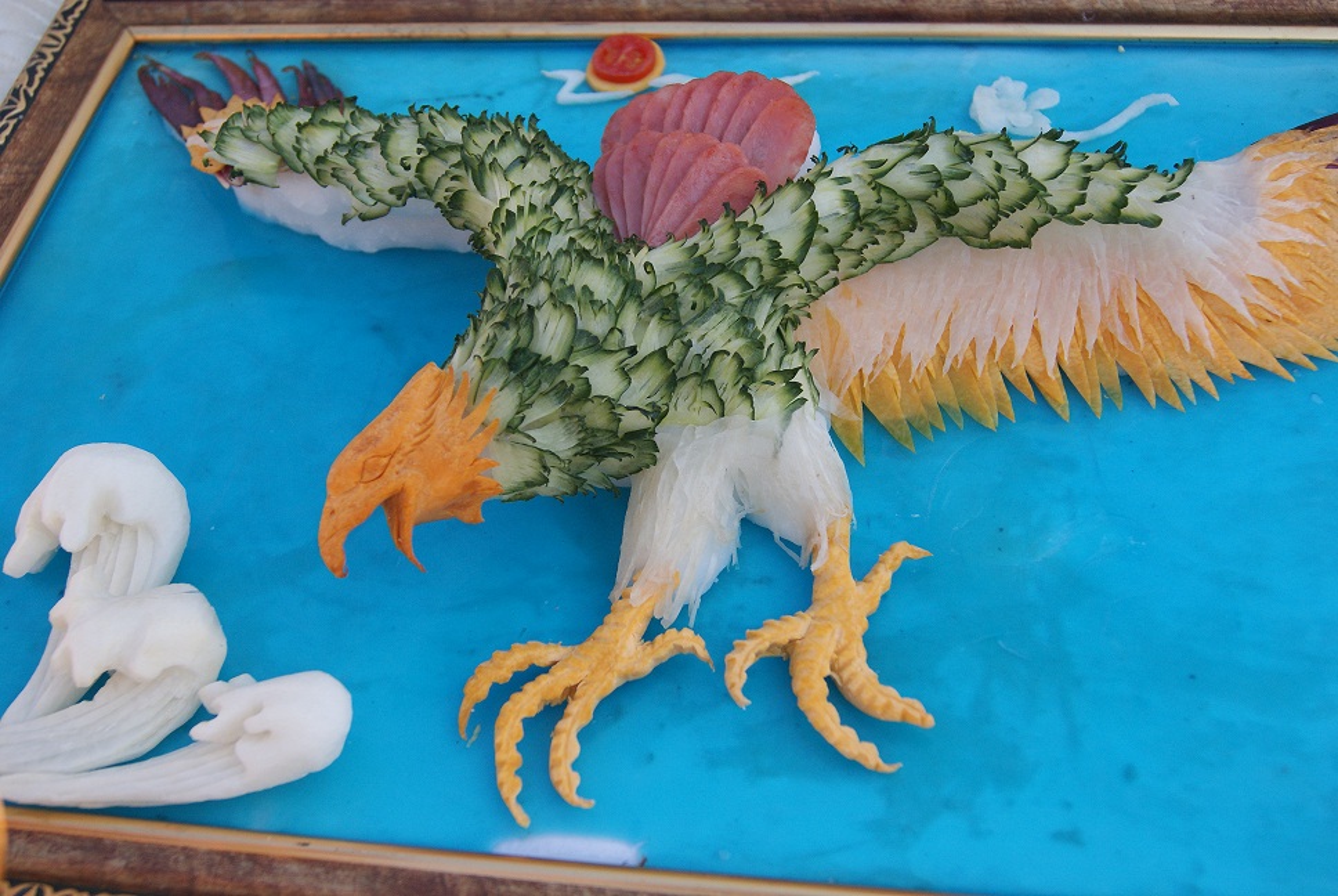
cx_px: 669
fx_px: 1563
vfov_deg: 32.0
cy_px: 448
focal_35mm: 42
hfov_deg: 46.3
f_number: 4.5
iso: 400
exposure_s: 1/800
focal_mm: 28
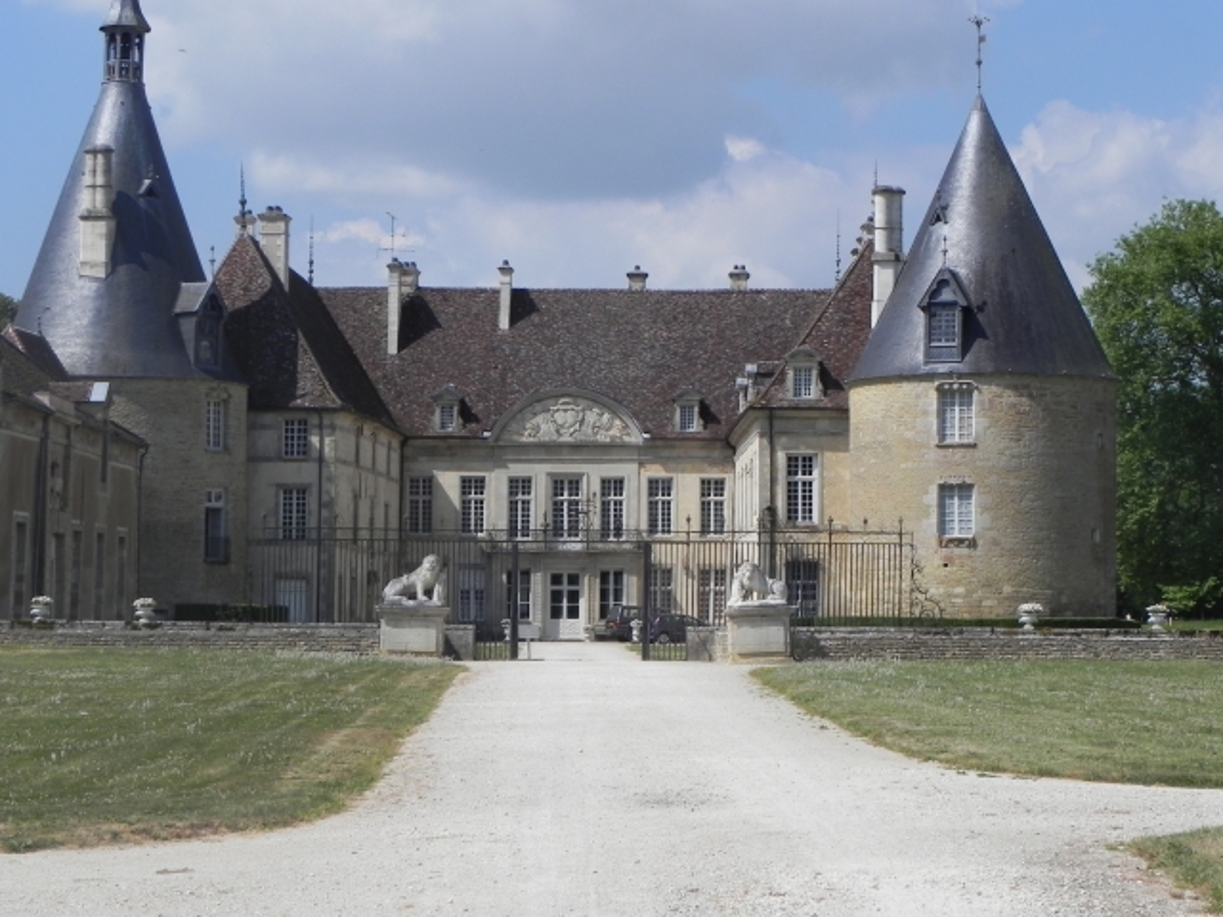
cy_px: 458
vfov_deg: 17.4
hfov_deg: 23.0
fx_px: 3003
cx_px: 612
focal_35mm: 85
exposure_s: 1/478
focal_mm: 15.1
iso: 160
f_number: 8
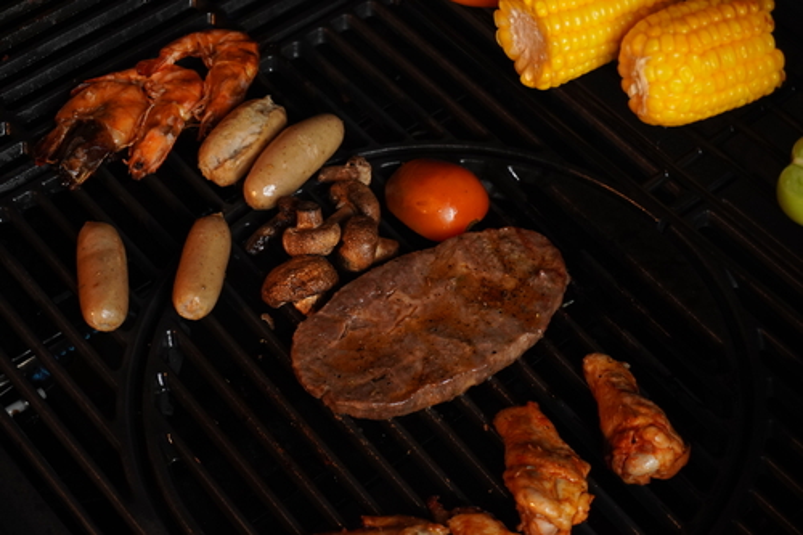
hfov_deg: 27.0
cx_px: 402
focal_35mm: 75
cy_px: 268
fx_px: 1672
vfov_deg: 18.2
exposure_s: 1/250
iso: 1250
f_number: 5.6
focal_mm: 50
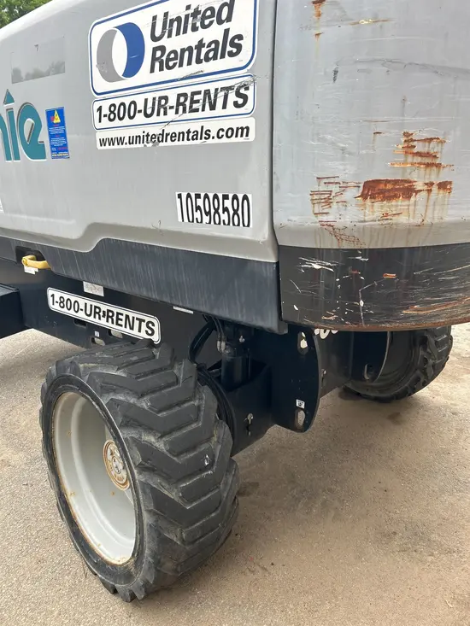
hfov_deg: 53.1
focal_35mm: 26
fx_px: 471
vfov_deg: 67.3
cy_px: 313
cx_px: 235
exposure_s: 1/239
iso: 40
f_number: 1.5
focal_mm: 5.7
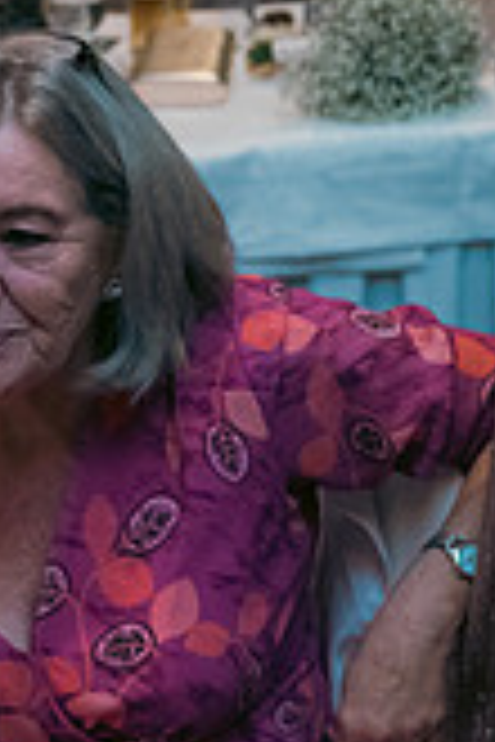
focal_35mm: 123
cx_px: 778
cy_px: -20
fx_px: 2537
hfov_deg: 10.7
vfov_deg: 16.3
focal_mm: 35
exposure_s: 1/160
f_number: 3.5
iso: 800
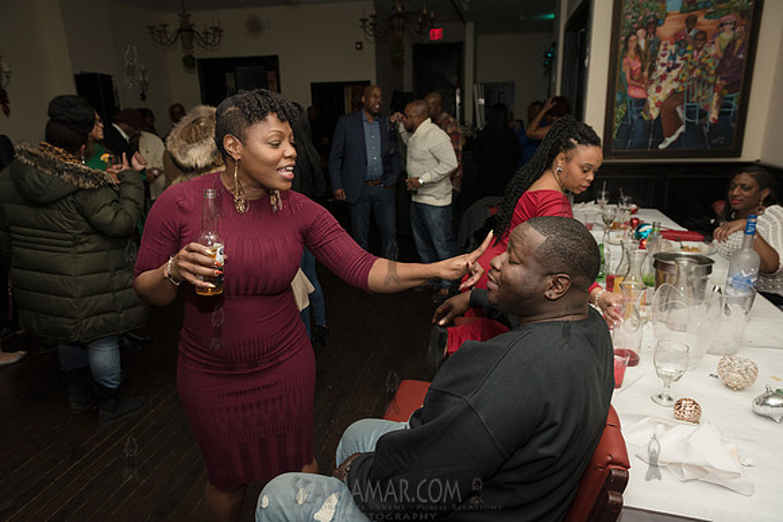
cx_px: 392
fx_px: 522
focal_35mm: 24
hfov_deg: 73.7
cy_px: 261
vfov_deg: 53.2
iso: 1600
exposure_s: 1/250
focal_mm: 24
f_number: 4.5
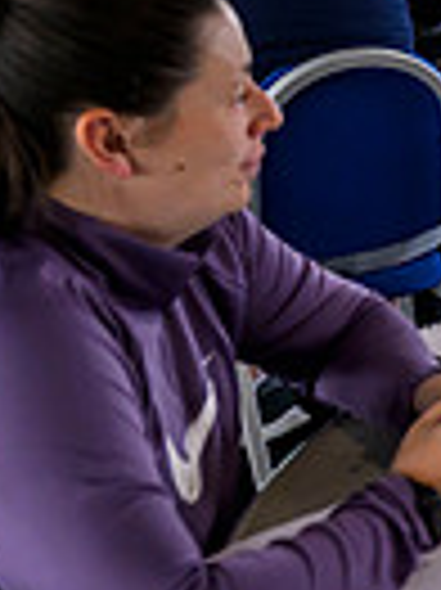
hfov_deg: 10.8
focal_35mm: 102
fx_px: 1735
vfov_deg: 19.2
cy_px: 151
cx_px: 1238
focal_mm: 24
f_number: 3.2
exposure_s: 1/400
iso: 1600
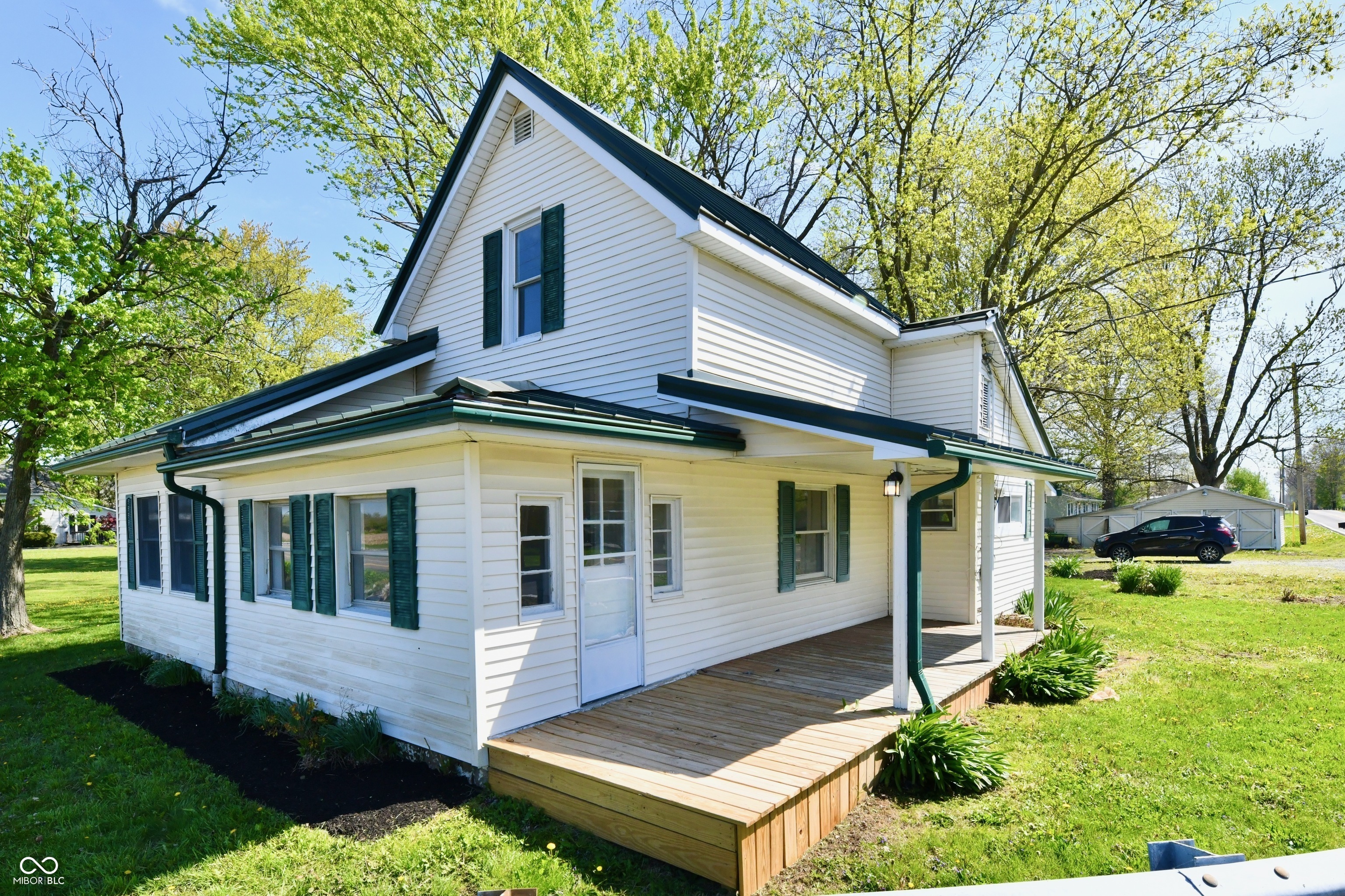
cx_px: 672
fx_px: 523
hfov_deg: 104.3
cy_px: 448
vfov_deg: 81.2
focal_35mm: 14
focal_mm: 14
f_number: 13
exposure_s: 1/640
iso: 640
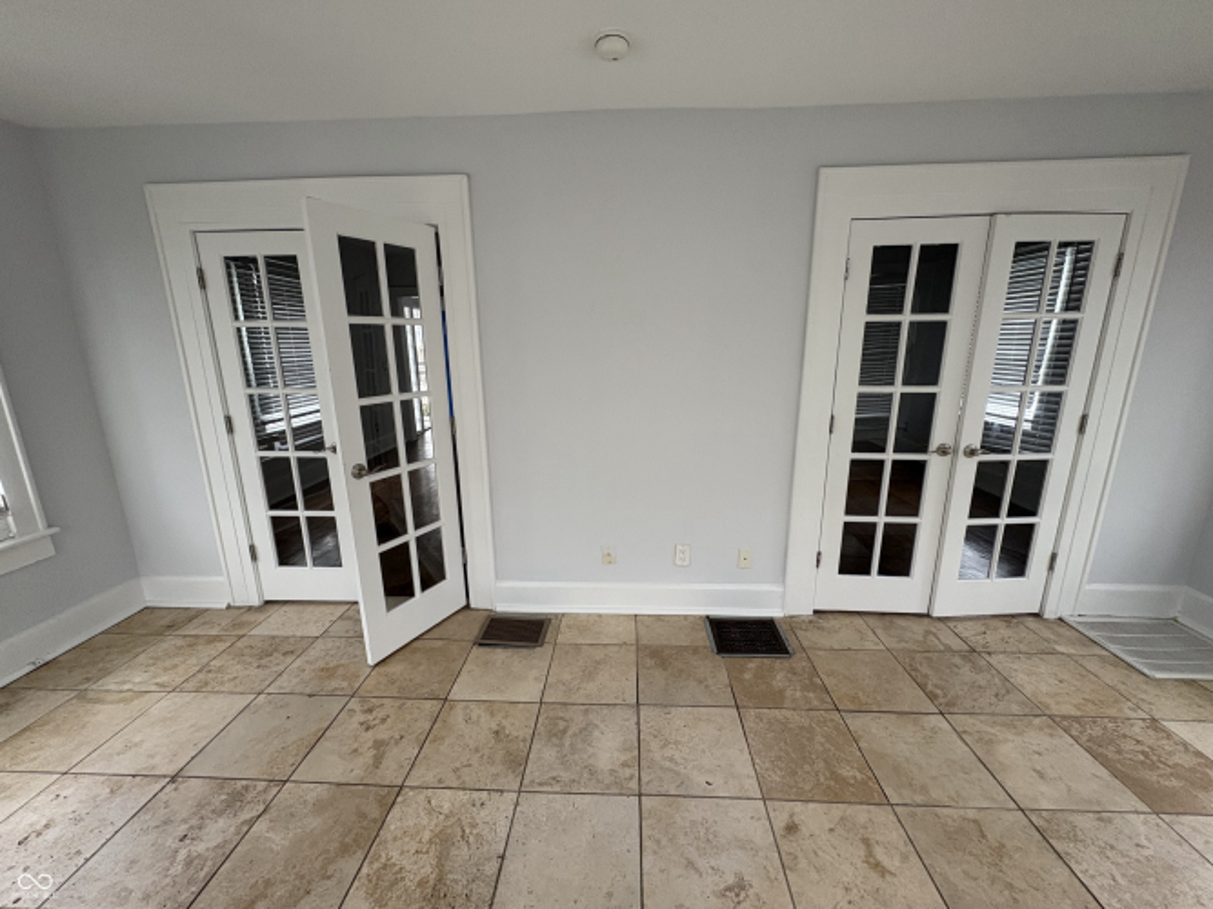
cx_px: 606
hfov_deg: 102.1
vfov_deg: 85.7
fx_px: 490
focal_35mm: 14
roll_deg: -0.2
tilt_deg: -12.4
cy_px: 454
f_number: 2.2
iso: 160
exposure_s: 1/99
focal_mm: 2.22
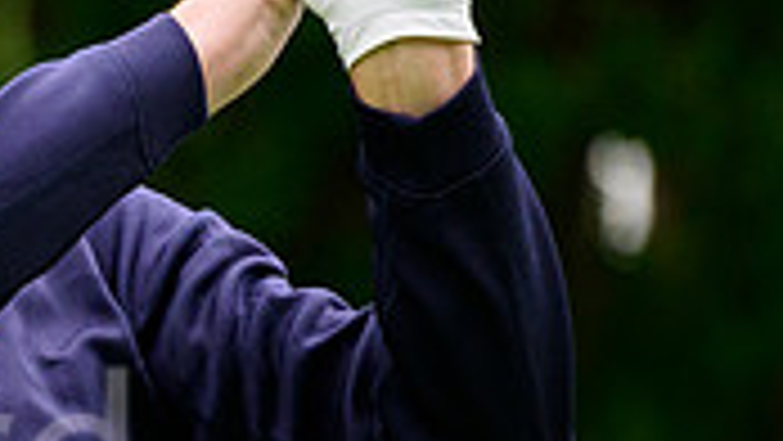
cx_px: -1030
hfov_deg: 2.2
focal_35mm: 988
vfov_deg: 1.2
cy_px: 211
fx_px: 20519
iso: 1250
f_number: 4
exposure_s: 1/1600
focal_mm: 200
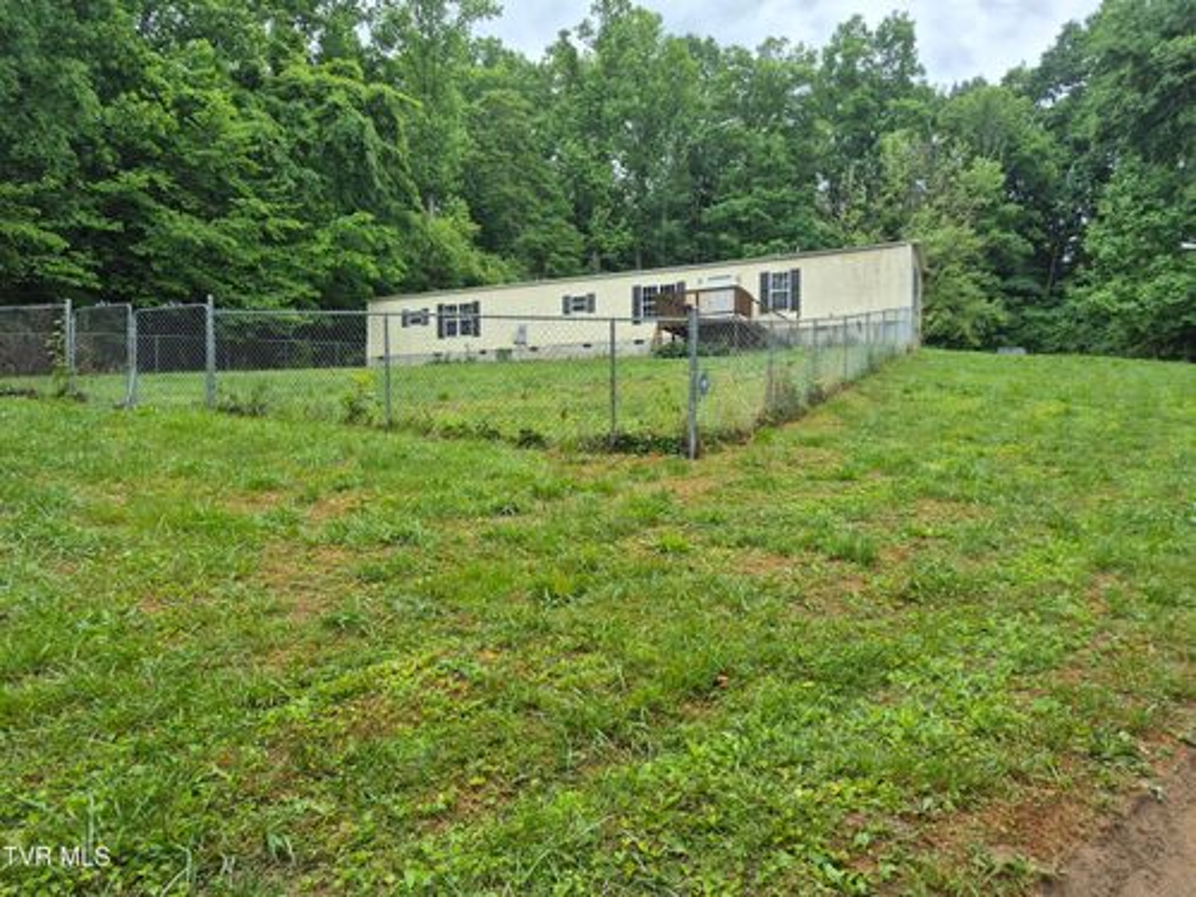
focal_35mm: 23
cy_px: 448
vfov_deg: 58.9
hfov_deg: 73.9
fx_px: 795
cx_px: 598
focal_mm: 5.4
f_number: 1.8
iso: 25
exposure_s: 1/459
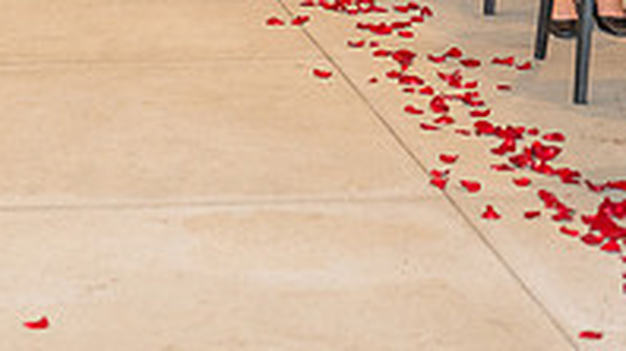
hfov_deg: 15.2
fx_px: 2289
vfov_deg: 8.5
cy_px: -223
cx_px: -28
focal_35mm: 138
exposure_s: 1/200
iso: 1000
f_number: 2.8
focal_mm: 45
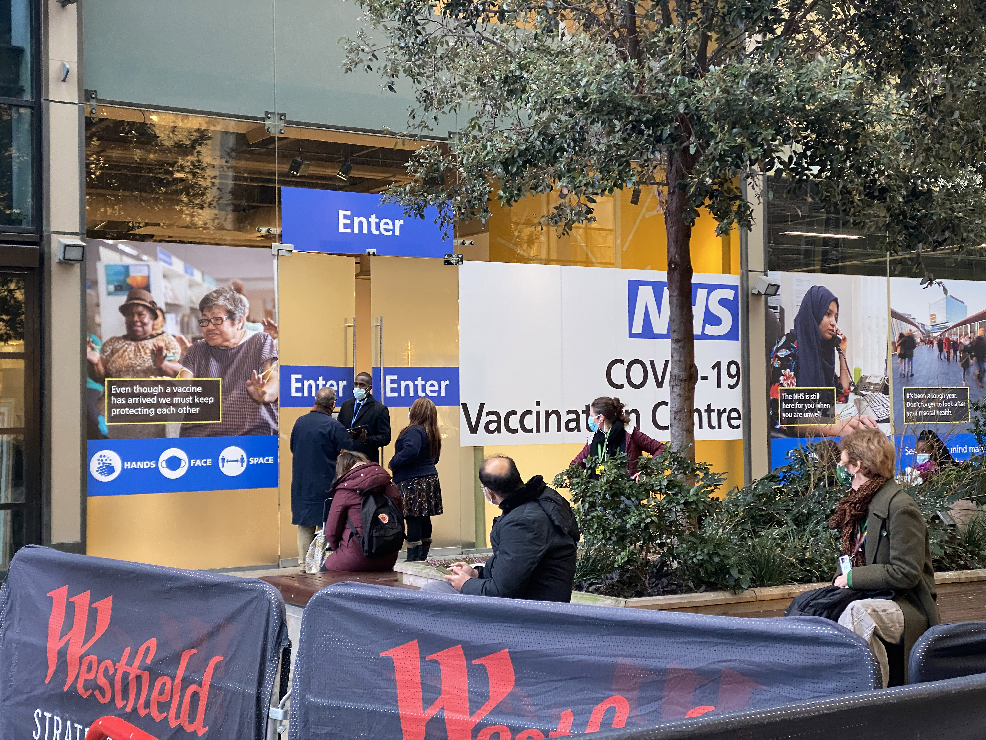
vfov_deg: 28.0
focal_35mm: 52
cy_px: 370
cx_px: 493
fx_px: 1481
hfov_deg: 36.8
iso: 320
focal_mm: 6
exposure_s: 1/50
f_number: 2
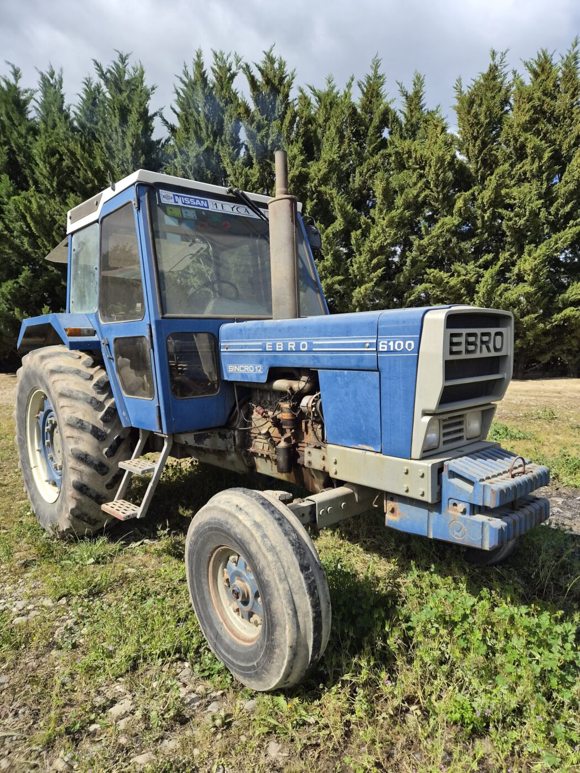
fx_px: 514
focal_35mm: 23
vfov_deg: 73.9
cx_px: 290
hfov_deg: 58.9
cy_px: 386
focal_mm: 5.4
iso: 80
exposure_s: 1/3104
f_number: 1.8
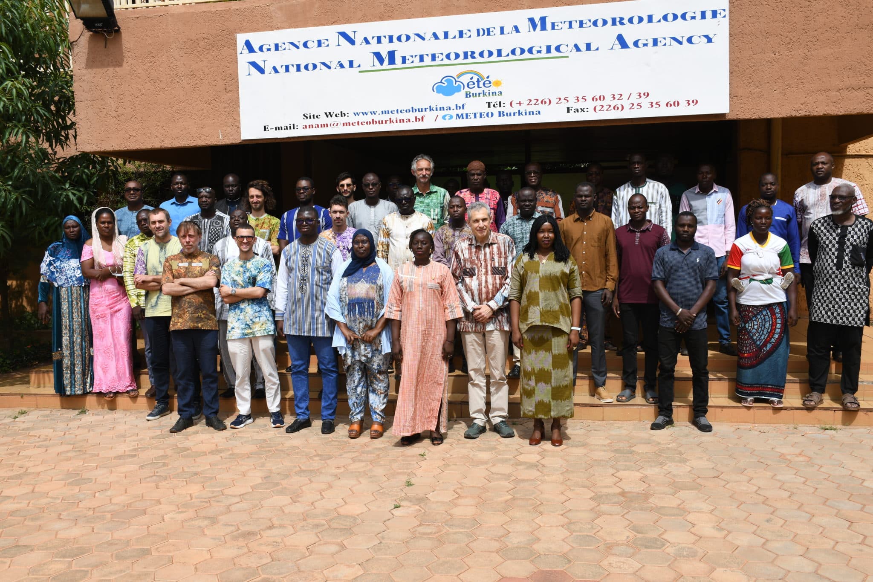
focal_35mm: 33
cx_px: 436
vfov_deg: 40.0
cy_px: 291
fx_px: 800
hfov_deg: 57.2
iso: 100
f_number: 8
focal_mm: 22
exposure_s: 1/250
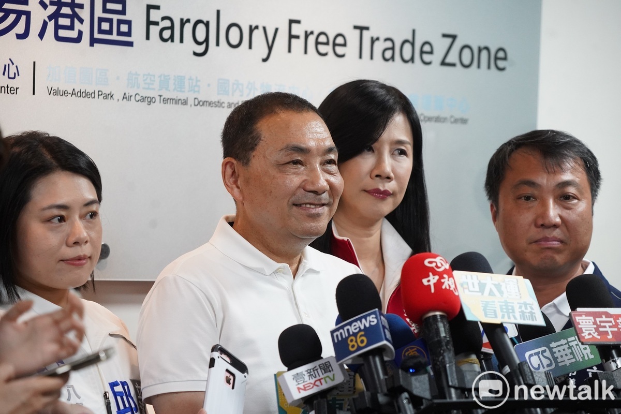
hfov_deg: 11.0
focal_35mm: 187
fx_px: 3225
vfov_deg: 7.3
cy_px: 207
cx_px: 310
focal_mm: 187
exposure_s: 1/160
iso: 6400
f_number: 6.3
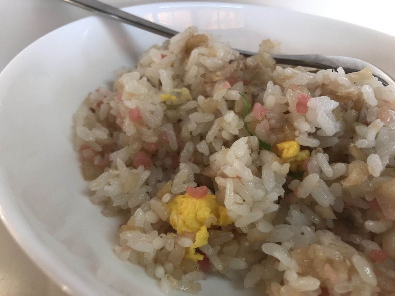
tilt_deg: -39.1
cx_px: 198
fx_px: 320
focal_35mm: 28
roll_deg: -4.9
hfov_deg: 63.4
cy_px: 148
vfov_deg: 49.7
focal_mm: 3.99
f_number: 1.8
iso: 32
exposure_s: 1/30
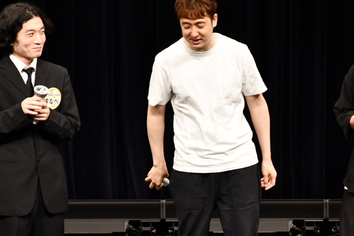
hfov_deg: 5.1
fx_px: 3952
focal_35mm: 402
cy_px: 162
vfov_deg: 3.4
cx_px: 278
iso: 1400
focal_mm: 140
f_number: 5.6
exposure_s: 1/250
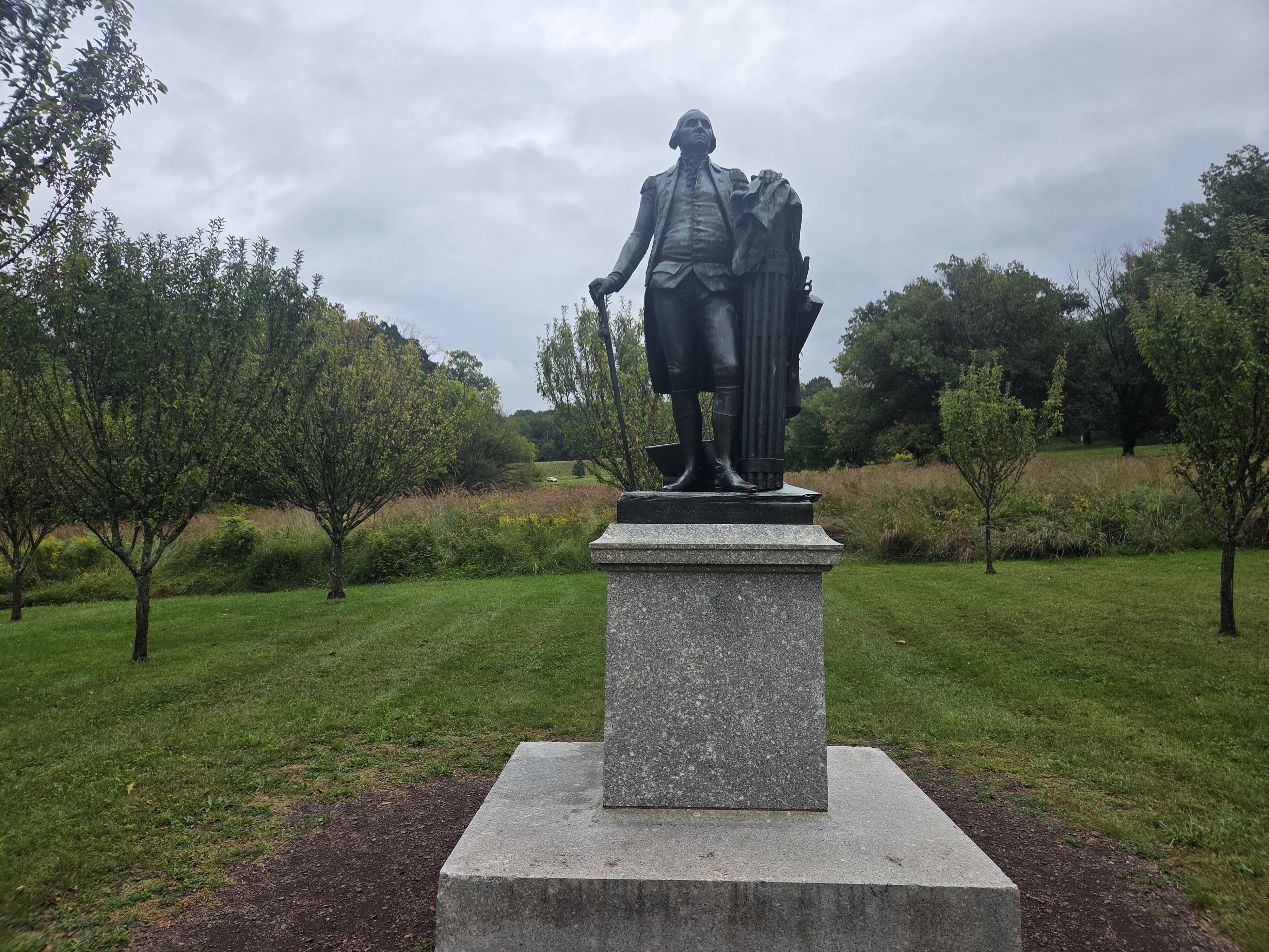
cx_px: 634
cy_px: 476
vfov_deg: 58.9
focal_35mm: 23
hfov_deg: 73.9
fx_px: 843
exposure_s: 1/4663
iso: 80
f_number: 1.8
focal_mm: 5.4
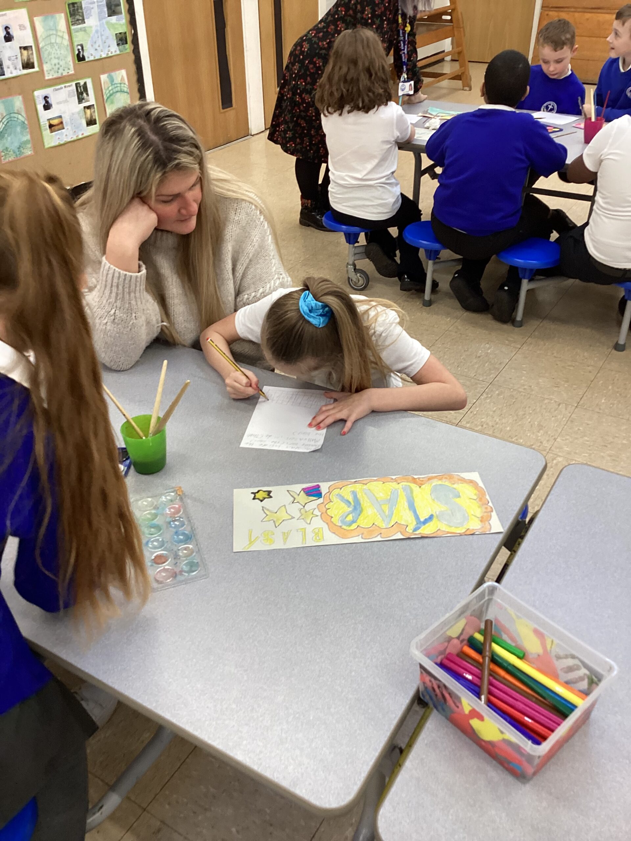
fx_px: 753
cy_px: 420
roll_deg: +1.8
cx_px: 316
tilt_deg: -34.7
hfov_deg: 45.4
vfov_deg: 58.4
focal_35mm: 31
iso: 100
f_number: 2.4
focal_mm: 3.3
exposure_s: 1/50
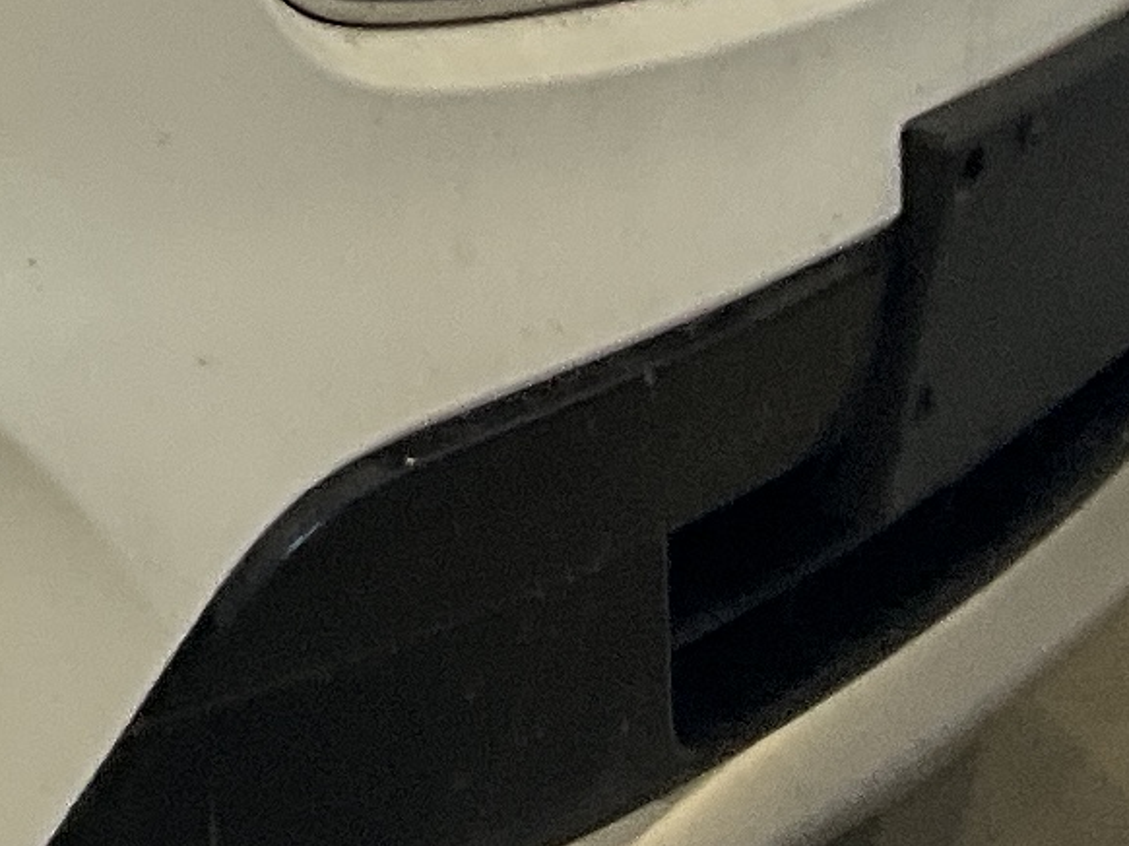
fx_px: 6553
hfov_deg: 8.5
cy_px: -811
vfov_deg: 7.1
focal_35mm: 201
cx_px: -2029
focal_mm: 3
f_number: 1.8
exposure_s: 1/120
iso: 32
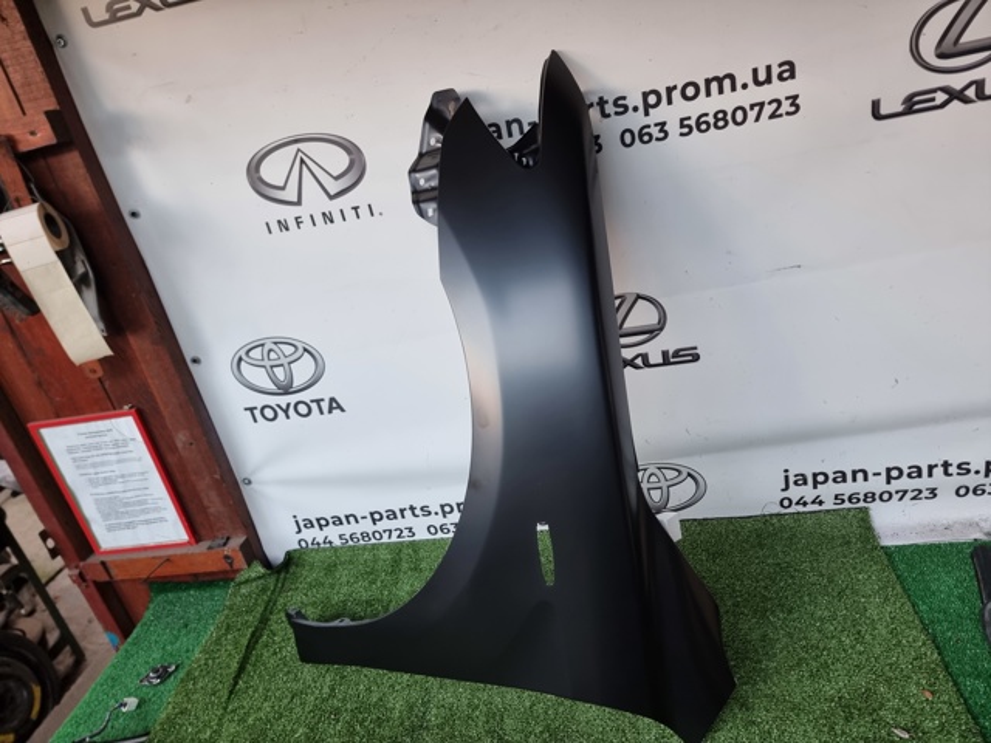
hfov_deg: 71.6
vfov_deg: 56.8
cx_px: 496
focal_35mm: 24
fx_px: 687
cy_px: 372
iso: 200
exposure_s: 1/120
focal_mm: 6.7
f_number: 1.8
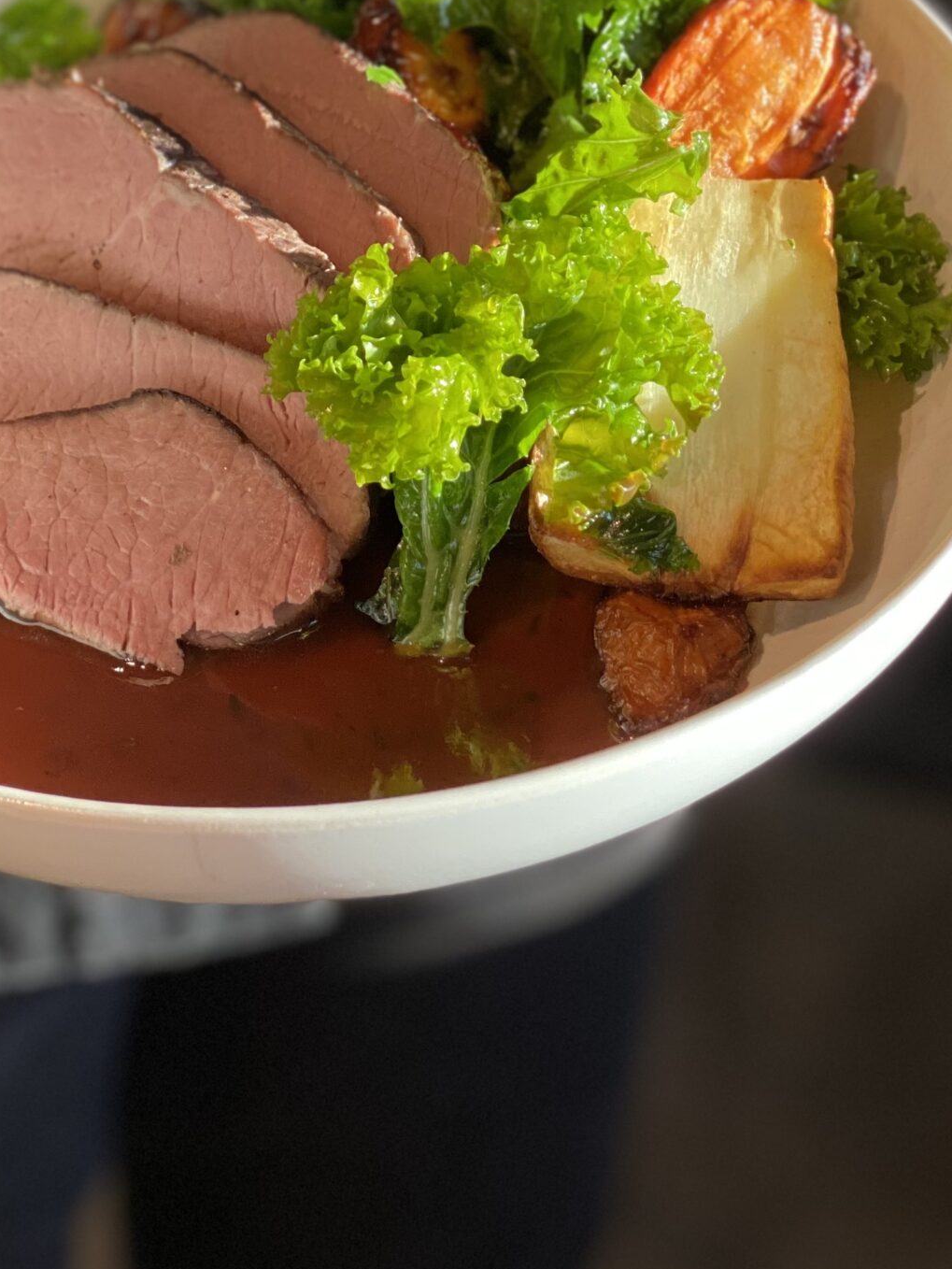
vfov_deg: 19.7
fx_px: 3592
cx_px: 384
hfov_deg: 15.1
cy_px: 184
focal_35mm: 98
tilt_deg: -36.7
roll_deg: +2.9
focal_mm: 6
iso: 100
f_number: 2
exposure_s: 1/122
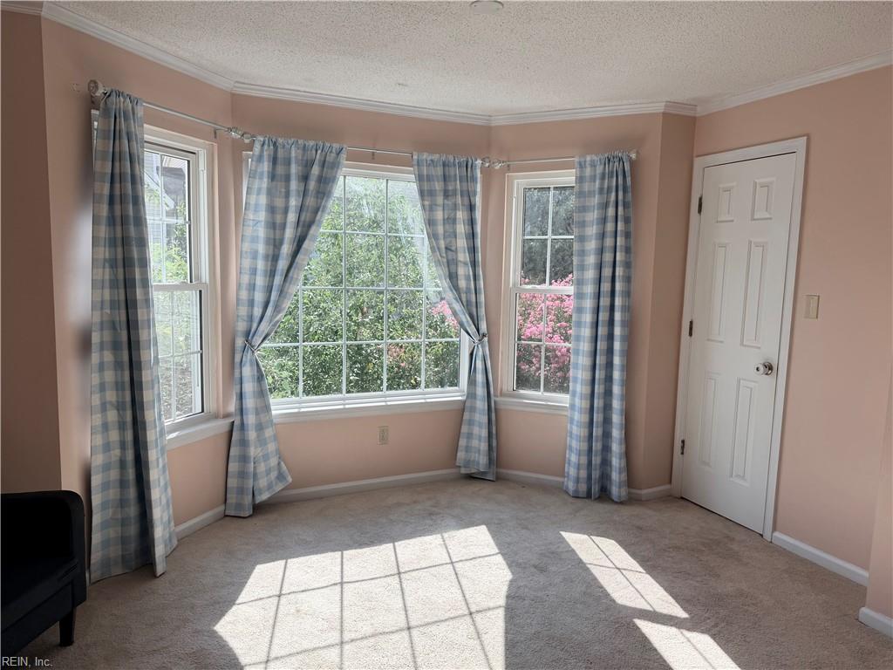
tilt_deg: -5.8
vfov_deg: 56.8
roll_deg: -0.9
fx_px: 619
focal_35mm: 24
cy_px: 335
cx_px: 446
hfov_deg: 71.6
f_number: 1.78
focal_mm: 6.76
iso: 80
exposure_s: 1/868
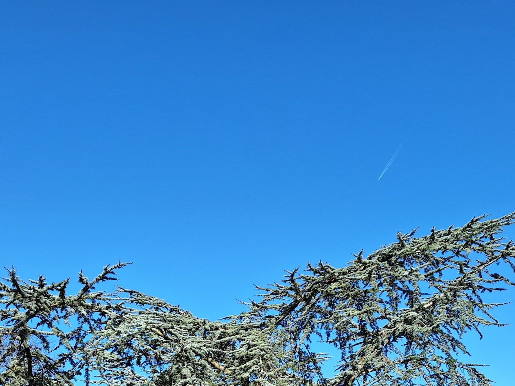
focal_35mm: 49
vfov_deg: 27.6
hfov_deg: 38.8
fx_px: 729
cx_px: 211
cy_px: 403
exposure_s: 1/2114
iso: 40
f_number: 1.8
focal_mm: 5.54
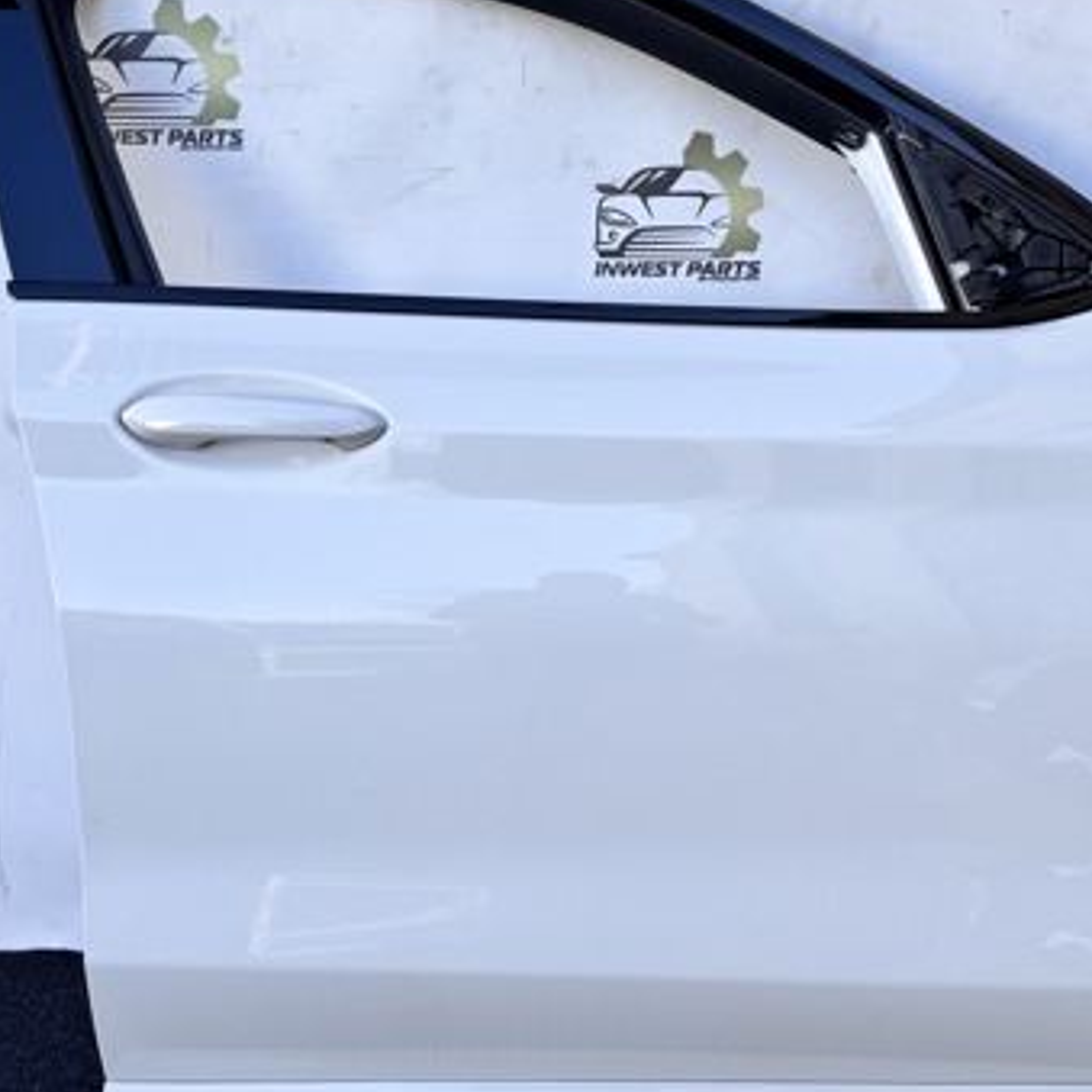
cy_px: 577
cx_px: 583
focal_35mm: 40
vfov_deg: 41.8
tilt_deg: -16.0
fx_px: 1428
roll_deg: -0.4
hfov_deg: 41.8
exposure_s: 1/651
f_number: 1.78
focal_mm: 6.76
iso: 80
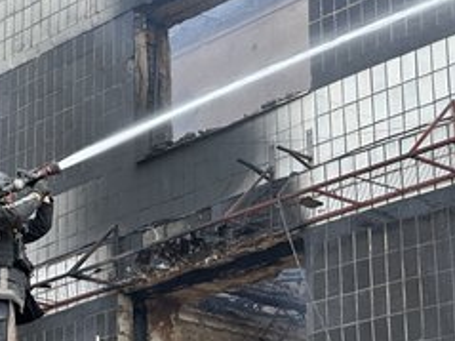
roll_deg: -0.4
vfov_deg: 11.5
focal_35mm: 129
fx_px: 1695
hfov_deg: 15.2
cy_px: 234
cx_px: 76
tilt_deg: +19.0
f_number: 2.8
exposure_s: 1/99
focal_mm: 9
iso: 32
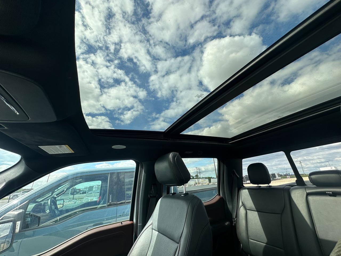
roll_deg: +4.7
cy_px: 128
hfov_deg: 102.1
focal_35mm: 14
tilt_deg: +23.1
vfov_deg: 85.7
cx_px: 170
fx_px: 138
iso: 40
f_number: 2.2
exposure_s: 1/397
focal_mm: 2.22
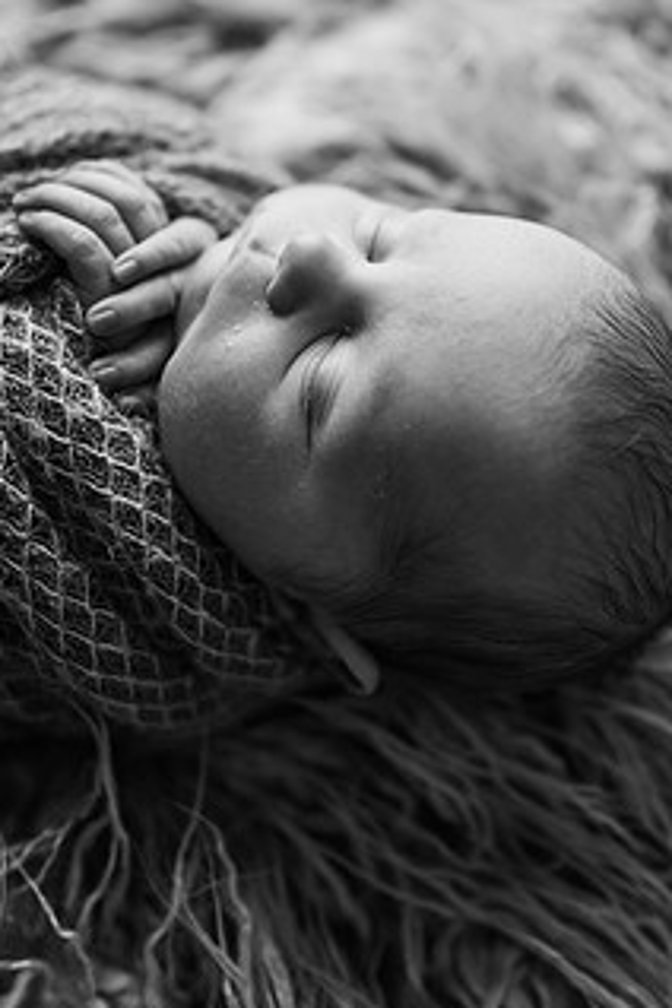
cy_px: 349
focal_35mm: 34
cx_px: 317
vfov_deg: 54.8
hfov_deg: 38.9
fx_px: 952
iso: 80
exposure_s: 1/200
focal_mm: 24
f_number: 2.2
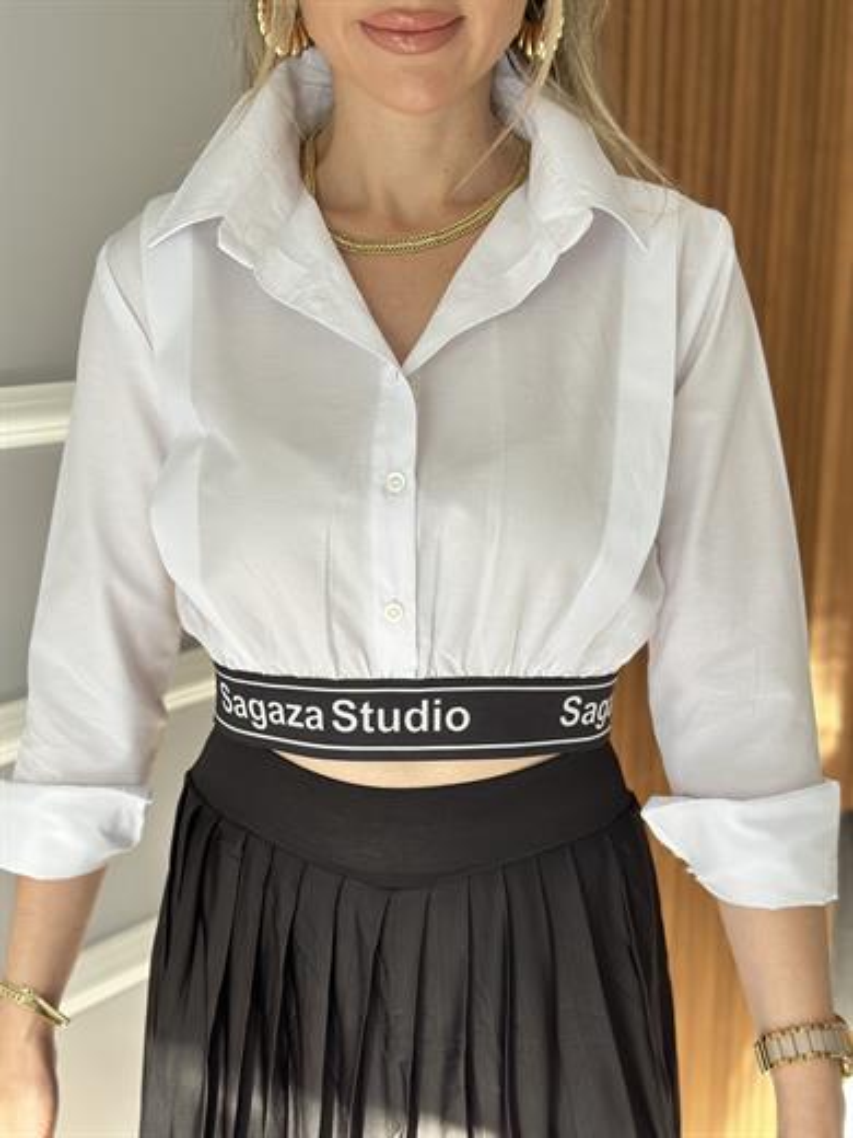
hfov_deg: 30.3
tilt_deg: -11.9
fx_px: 1577
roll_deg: +0.4
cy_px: 569
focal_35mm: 48
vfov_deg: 39.7
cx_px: 426
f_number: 1.78
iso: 125
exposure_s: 1/111
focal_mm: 6.86
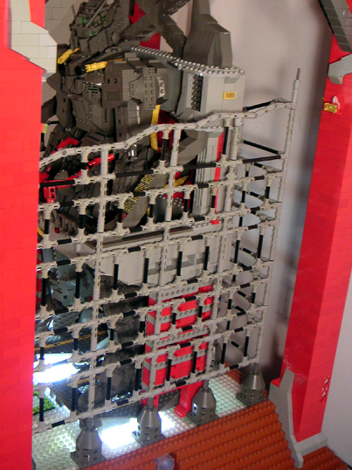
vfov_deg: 38.1
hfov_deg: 29.0
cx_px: 144
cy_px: 197
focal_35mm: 50
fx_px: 678
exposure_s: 1/8
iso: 100
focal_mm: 6.6
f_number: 2.9
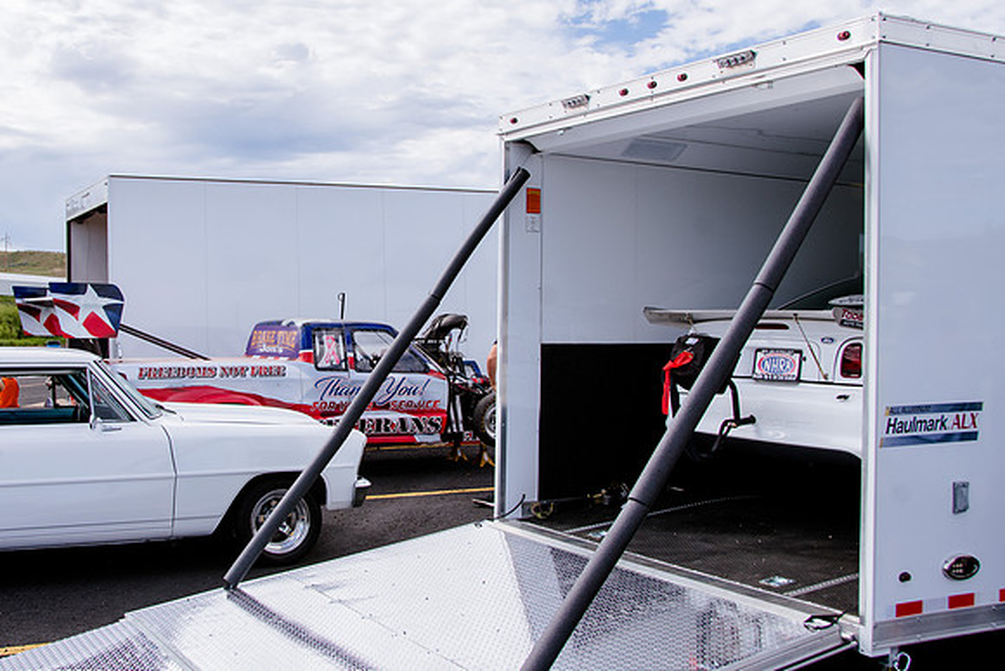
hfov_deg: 50.2
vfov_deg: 35.0
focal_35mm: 38
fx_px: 1059
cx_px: 370
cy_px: 272
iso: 200
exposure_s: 1/500
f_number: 8
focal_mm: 20
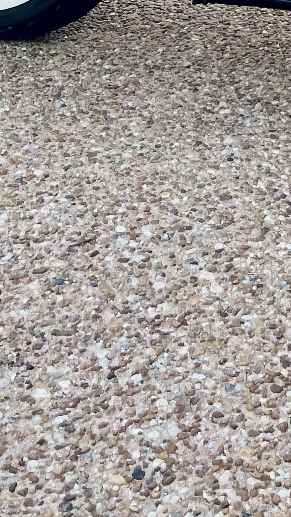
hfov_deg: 11.9
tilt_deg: -4.1
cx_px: 391
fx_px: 1358
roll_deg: +0.9
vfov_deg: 17.8
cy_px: -382
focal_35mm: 99
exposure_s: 1/1852
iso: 32
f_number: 1.6
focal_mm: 5.1
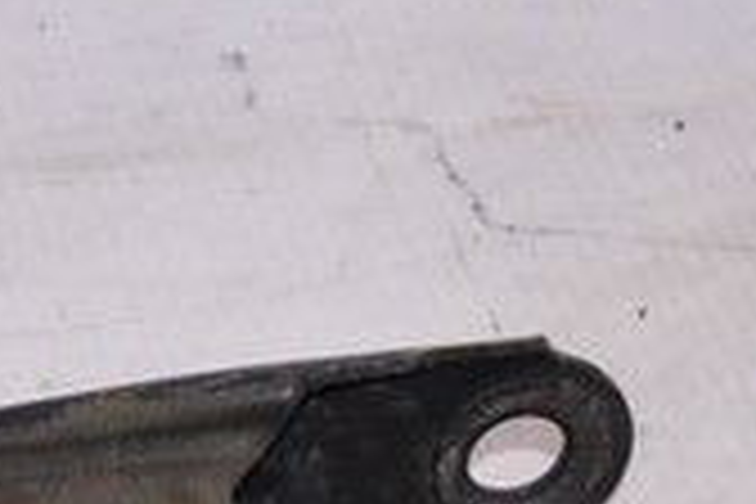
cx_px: -972
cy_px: 857
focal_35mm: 219
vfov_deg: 6.2
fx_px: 4599
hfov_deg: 8.7
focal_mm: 24
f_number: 8
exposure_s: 1/200
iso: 1600
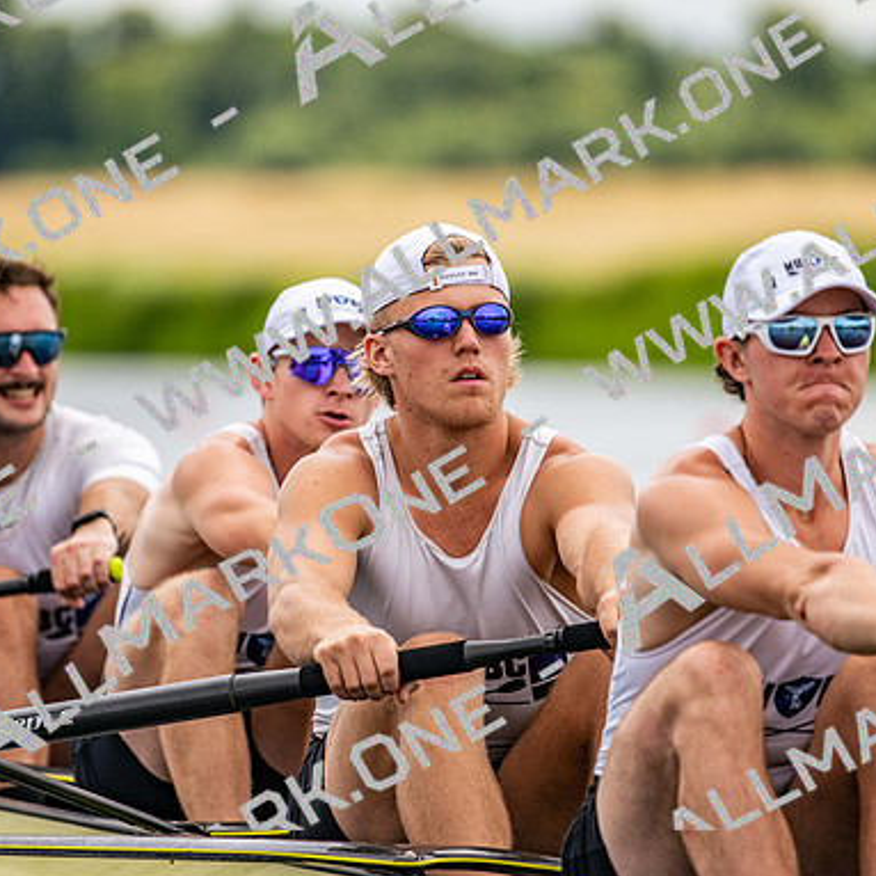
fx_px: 14716
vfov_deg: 3.4
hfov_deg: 3.4
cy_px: 439
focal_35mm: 514
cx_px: 416
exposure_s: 1/2500
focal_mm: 400
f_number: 4.5
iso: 320
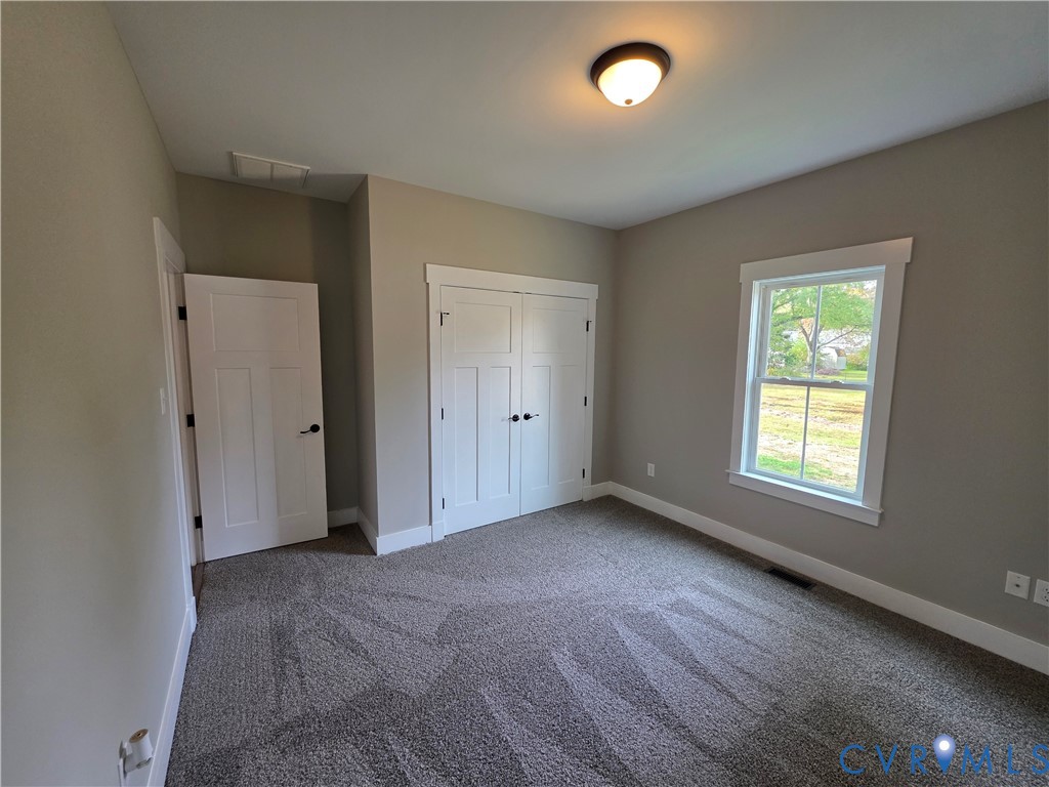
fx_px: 394
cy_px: 394
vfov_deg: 89.9
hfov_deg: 106.2
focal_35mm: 13
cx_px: 524
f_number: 1.9
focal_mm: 2.2
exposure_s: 1/120
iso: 160
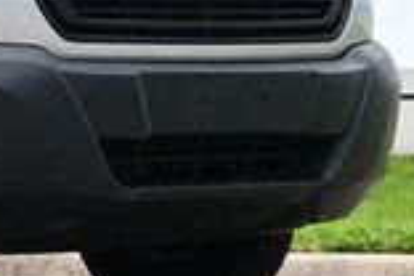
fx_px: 3542
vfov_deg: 4.4
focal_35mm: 308
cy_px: -183
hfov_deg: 6.5
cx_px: -422
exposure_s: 1/200
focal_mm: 50
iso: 100
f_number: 7.1
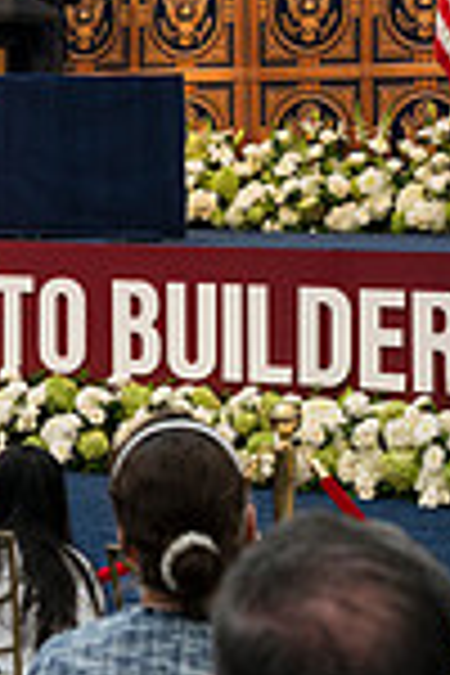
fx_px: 2194
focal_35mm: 117
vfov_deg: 17.3
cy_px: 112
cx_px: -40
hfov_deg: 11.5
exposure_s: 1/160
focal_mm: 39
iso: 400
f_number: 4
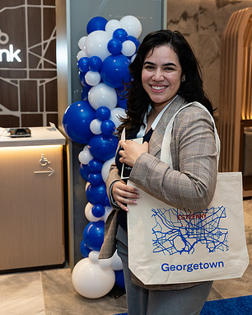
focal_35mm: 43
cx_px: 125
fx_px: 401
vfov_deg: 42.9
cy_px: 150
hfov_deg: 34.9
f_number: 4
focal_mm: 28
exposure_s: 1/160
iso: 640
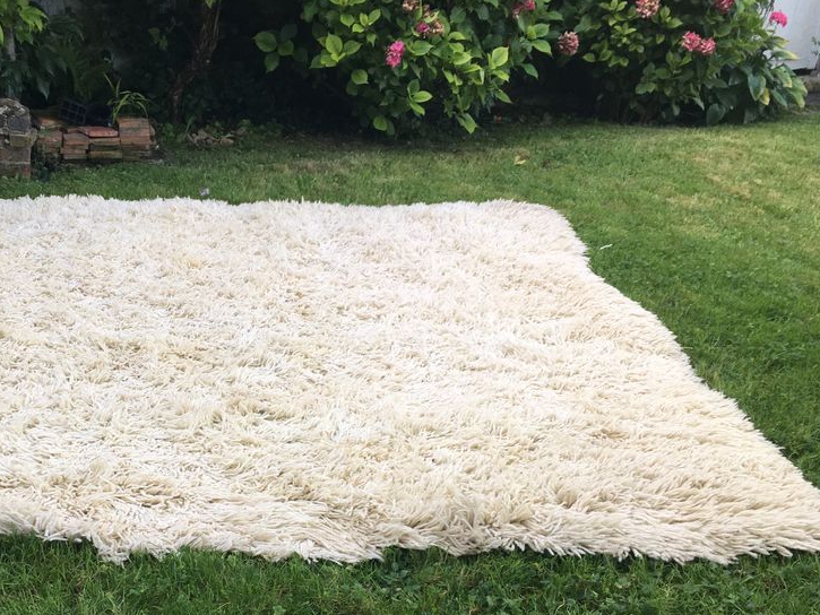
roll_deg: -1.4
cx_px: 271
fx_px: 948
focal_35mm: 40
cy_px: 421
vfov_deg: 35.5
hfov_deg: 46.0
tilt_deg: -32.6
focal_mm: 4.15
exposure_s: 1/100
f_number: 2.2
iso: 32
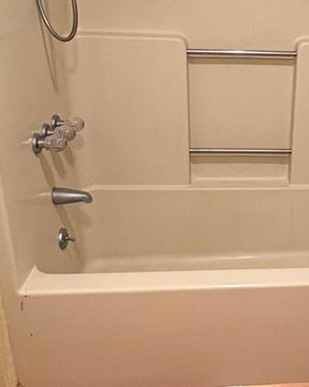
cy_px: 155
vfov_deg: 40.2
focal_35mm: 46
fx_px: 526
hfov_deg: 30.9
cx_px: 294
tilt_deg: -22.2
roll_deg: -3.3
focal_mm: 2.22
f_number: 2.2
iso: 400
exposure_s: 1/60
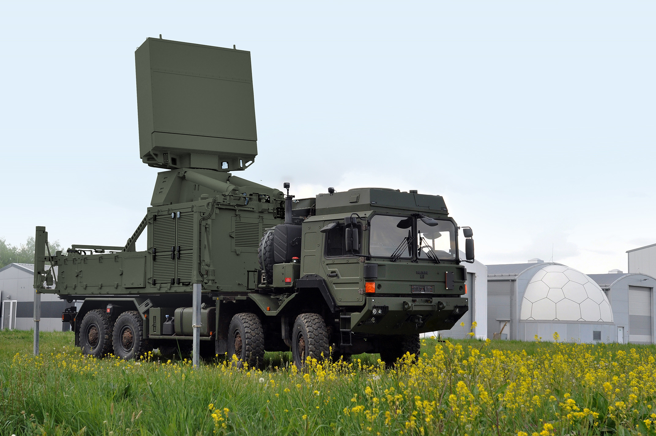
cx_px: 328
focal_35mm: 52
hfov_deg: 37.9
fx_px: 955
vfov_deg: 25.7
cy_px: 218
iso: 400
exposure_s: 1/400
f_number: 8
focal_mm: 35
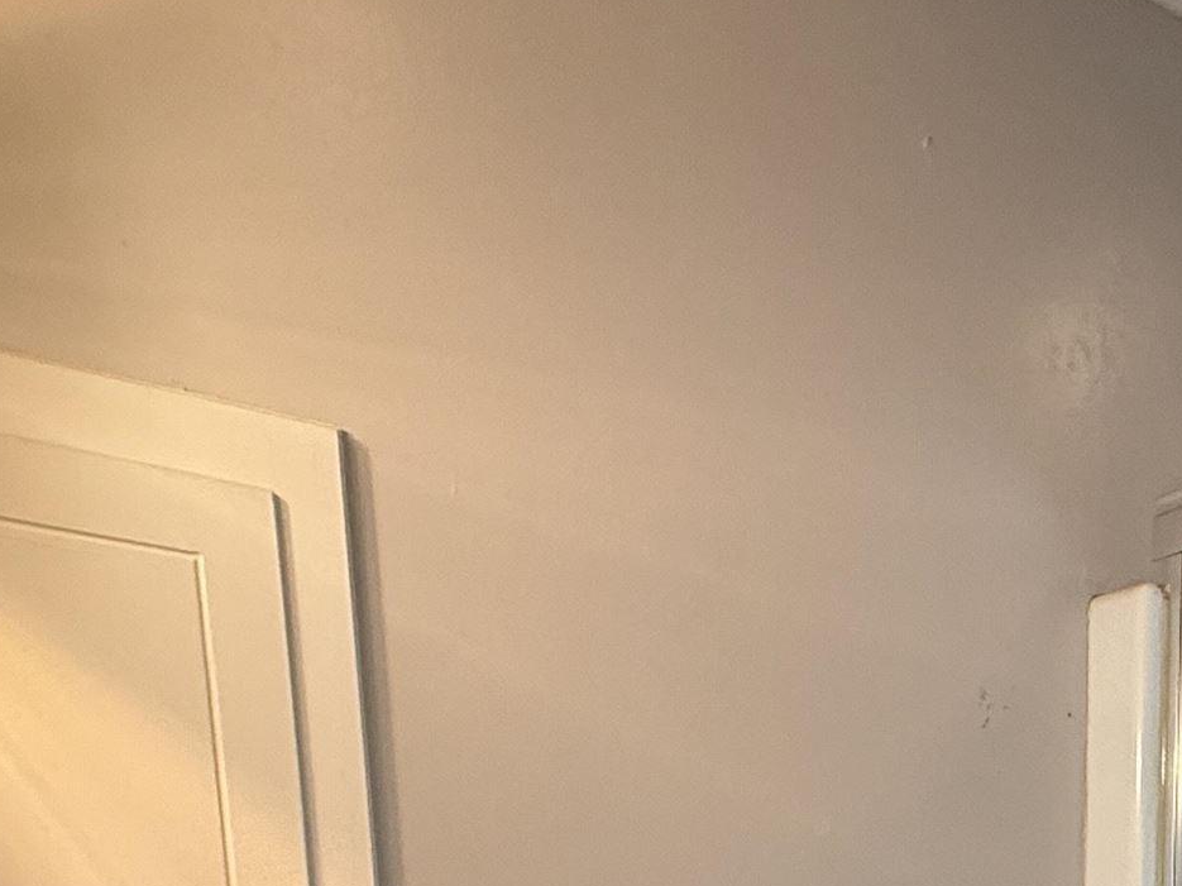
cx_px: 1075
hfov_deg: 38.3
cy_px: 1419
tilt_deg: -12.8
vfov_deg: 23.4
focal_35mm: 46
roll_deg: -0.8
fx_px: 1571
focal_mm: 2.22
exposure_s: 1/60
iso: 320
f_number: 2.2
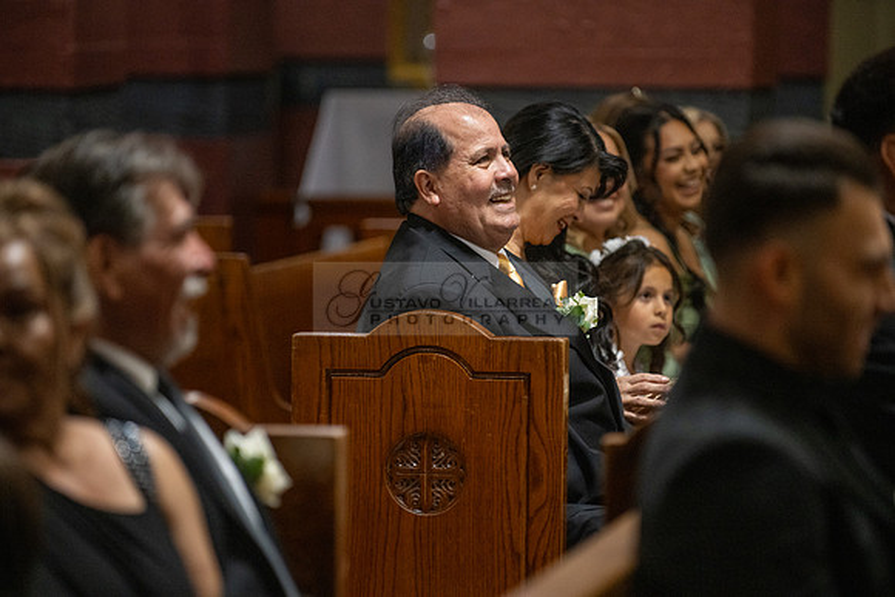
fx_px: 4973
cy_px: 298
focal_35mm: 200
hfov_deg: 10.3
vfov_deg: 6.9
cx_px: 448
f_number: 2.8
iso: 3200
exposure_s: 1/320
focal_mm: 200
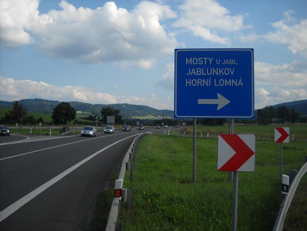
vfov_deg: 35.1
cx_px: 154
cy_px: 116
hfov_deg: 45.8
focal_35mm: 41
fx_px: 364
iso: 64
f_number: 5.5
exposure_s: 1/284
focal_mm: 6.72
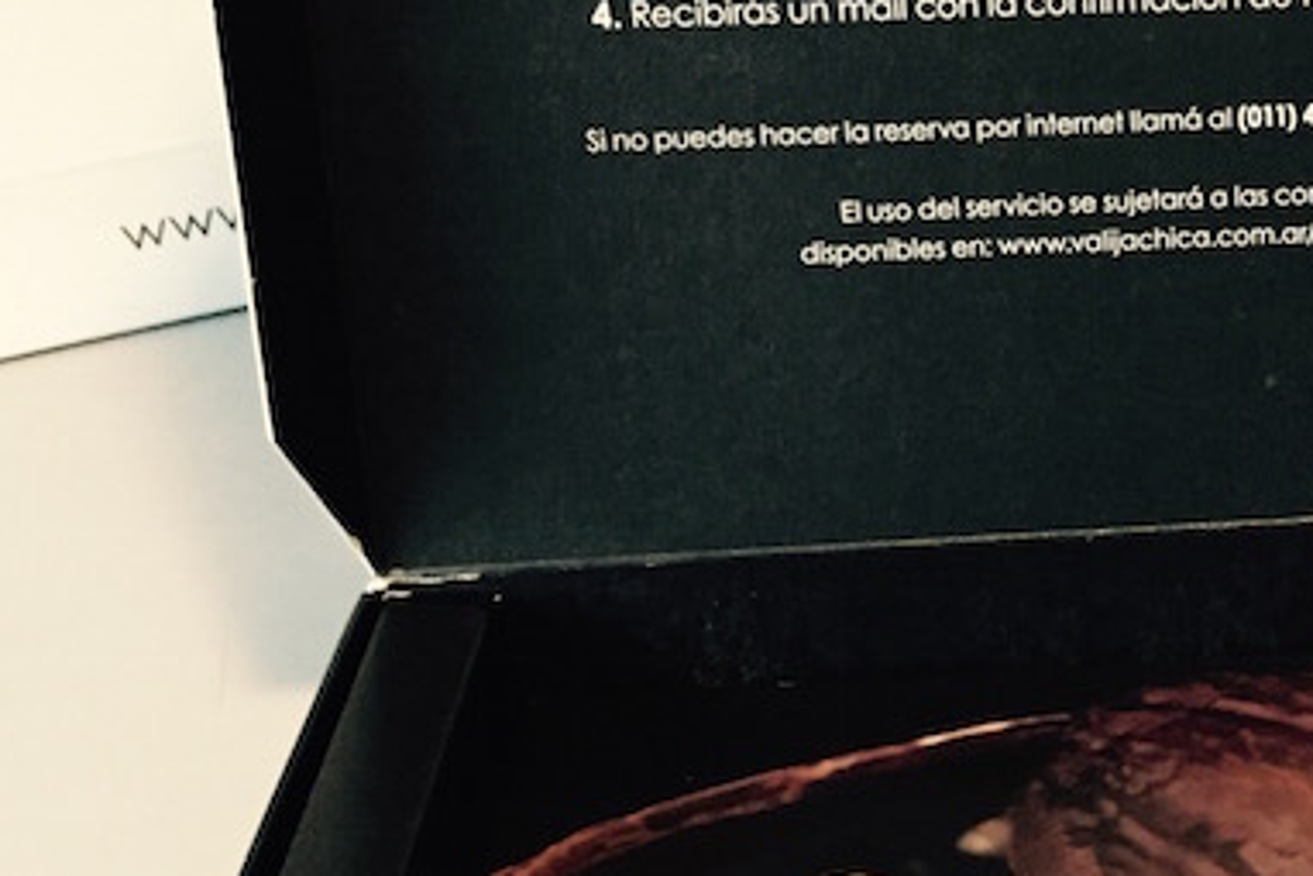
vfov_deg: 19.2
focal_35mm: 71
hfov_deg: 26.8
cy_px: 524
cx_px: 1340
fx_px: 2590
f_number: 2.2
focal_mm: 4.15
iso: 250
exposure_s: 1/17
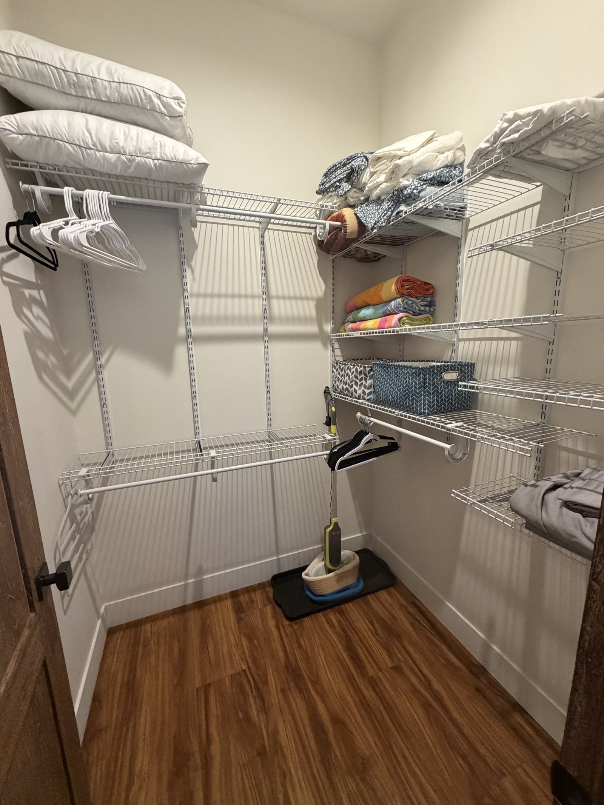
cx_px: 302
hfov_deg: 85.7
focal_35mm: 14
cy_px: 402
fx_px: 326
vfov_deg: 102.1
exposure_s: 1/60
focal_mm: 2.22
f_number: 2.2
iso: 400
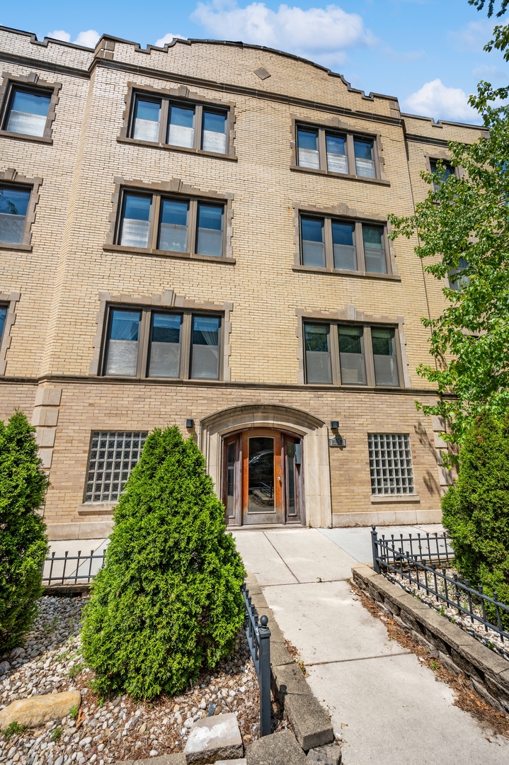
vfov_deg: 104.3
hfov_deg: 81.2
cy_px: 382
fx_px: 297
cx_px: 254
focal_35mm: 14
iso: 100
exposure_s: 1/40
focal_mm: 14
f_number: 11
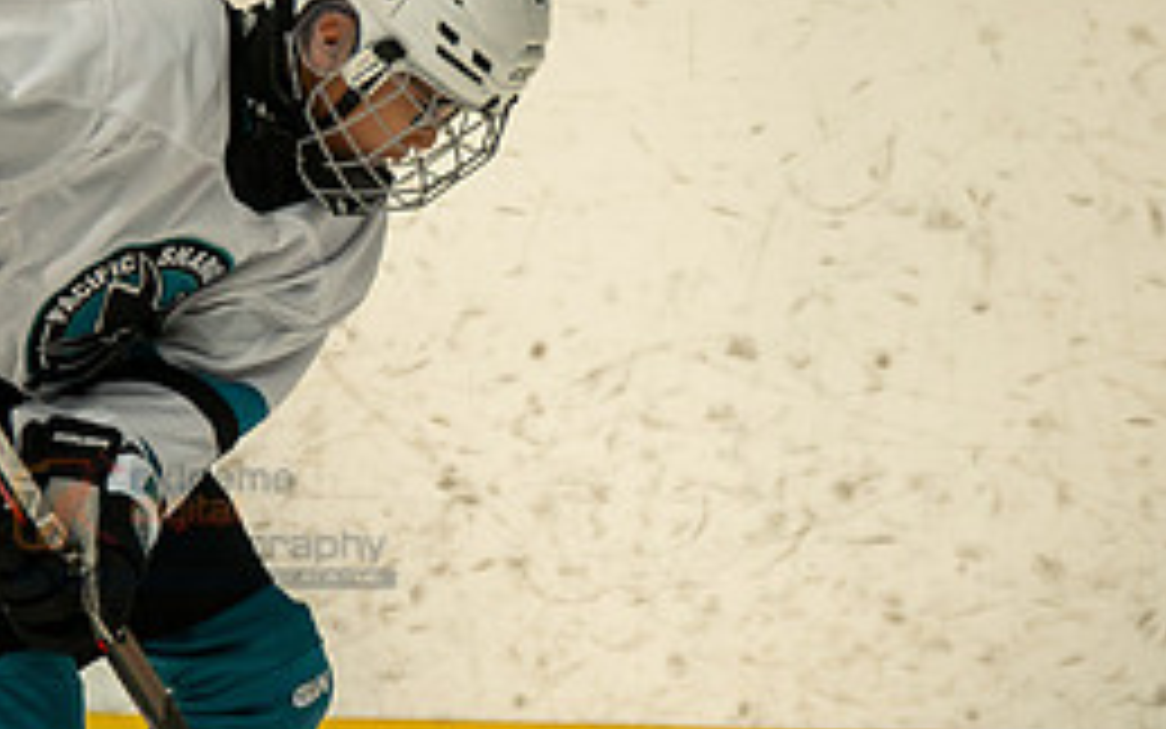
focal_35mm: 967
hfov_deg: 2.2
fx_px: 30735
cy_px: 308
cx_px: 232
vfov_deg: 1.4
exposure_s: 1/6400
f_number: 3.2
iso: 1600
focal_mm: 300
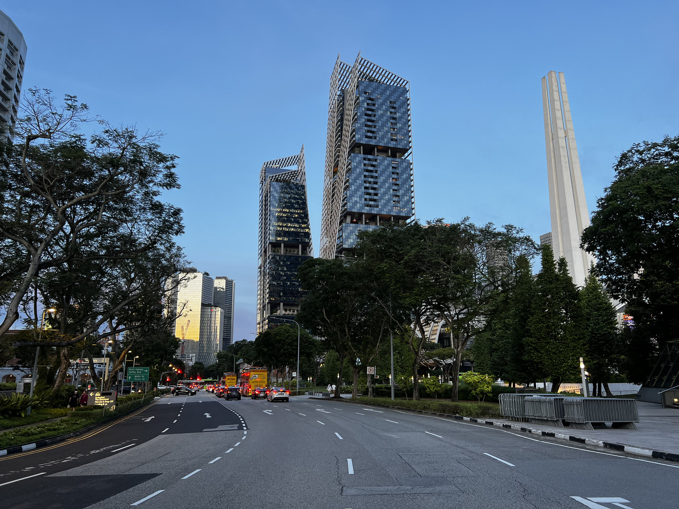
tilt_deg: +13.7
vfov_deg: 53.1
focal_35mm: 26
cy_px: 254
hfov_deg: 67.3
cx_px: 340
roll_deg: +1.1
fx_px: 510
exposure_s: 1/121
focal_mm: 5.7
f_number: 1.5
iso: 80
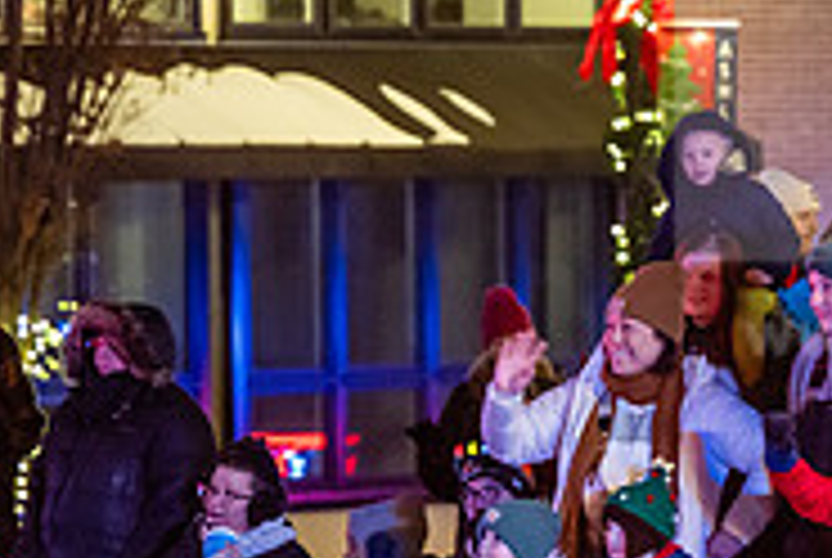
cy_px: 430
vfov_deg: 4.0
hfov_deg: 6.0
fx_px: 7963
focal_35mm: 344
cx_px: 540
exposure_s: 1/160
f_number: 2.8
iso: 3200
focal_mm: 110
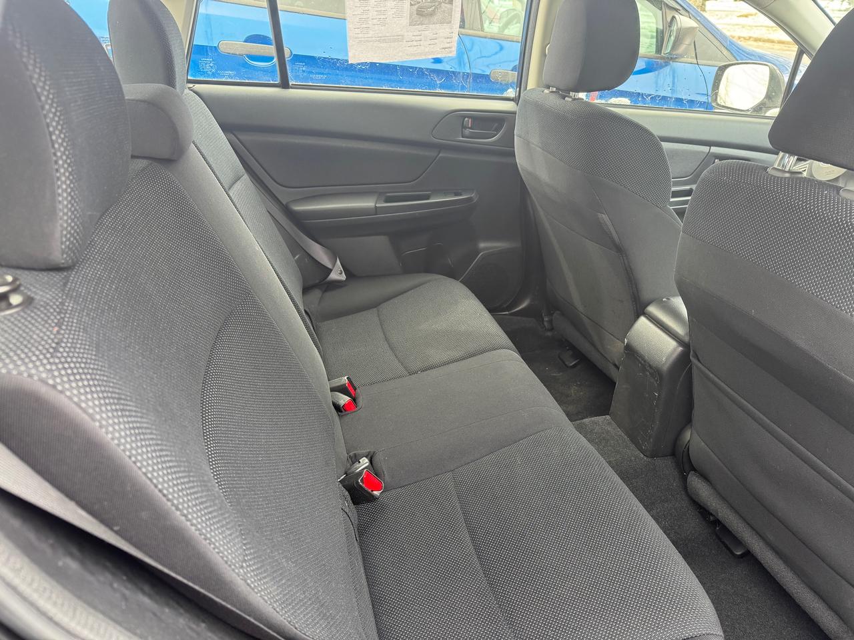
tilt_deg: -29.9
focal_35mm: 24
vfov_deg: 56.8
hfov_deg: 71.6
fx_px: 592
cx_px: 427
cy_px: 320
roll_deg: +0.1
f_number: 1.78
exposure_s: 1/121
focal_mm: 6.76
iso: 200
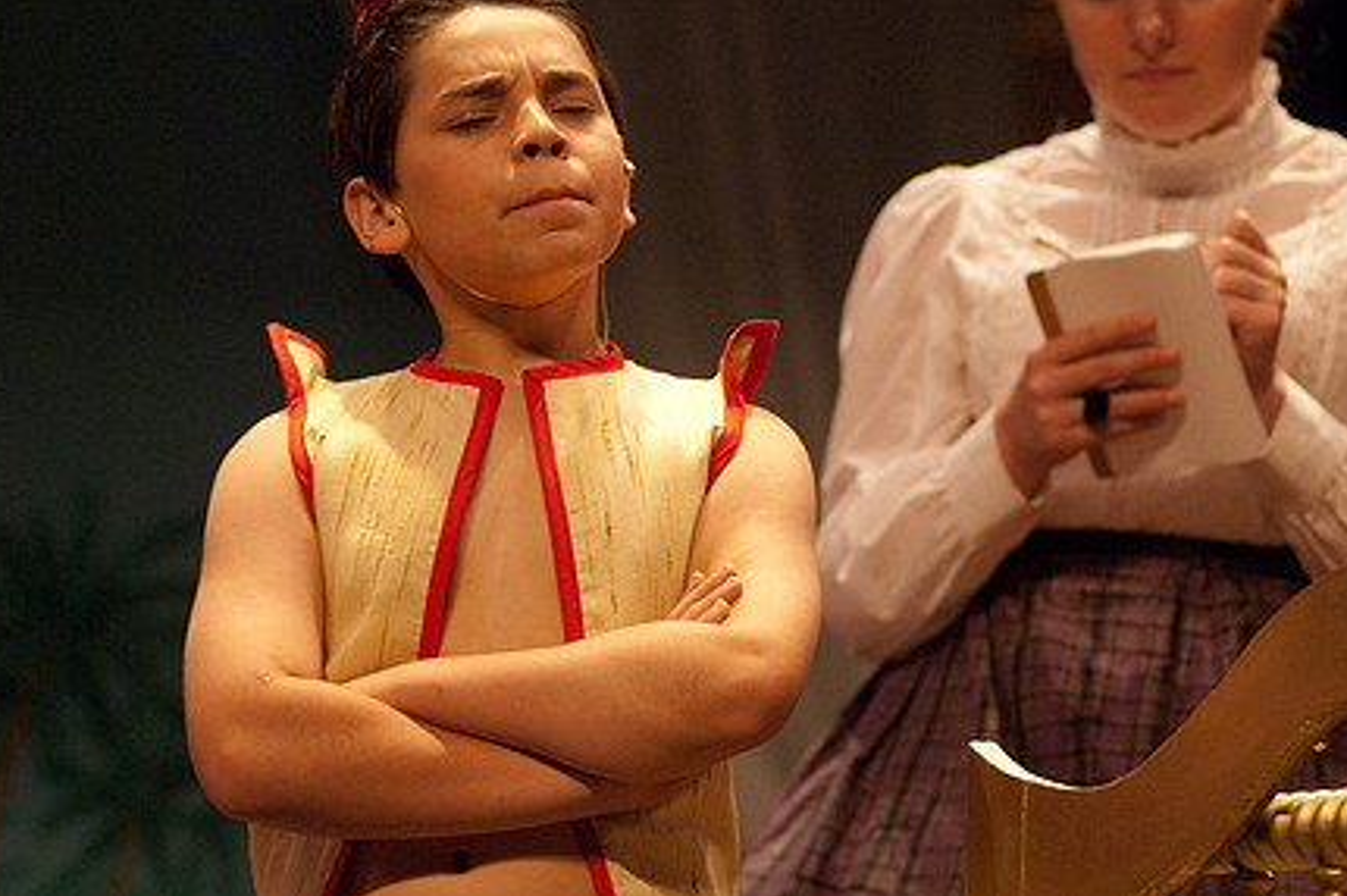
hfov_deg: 9.2
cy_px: 298
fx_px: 8337
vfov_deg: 6.1
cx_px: 614
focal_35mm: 223
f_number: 2.8
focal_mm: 110
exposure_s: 1/200
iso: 1000
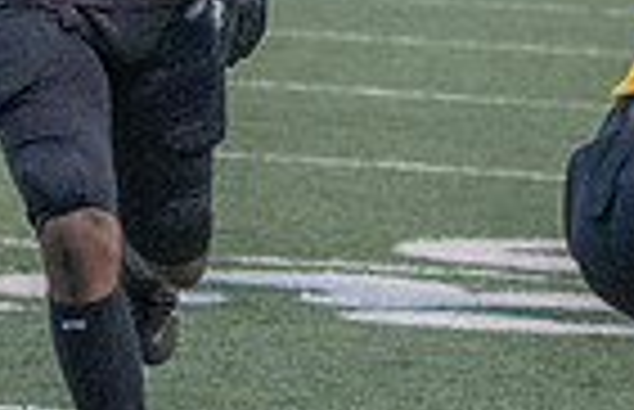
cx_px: 1462
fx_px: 9661
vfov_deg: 2.4
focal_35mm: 554
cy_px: 131
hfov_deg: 3.7
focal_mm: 100
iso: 8000
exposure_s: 1/1000
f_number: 5.6
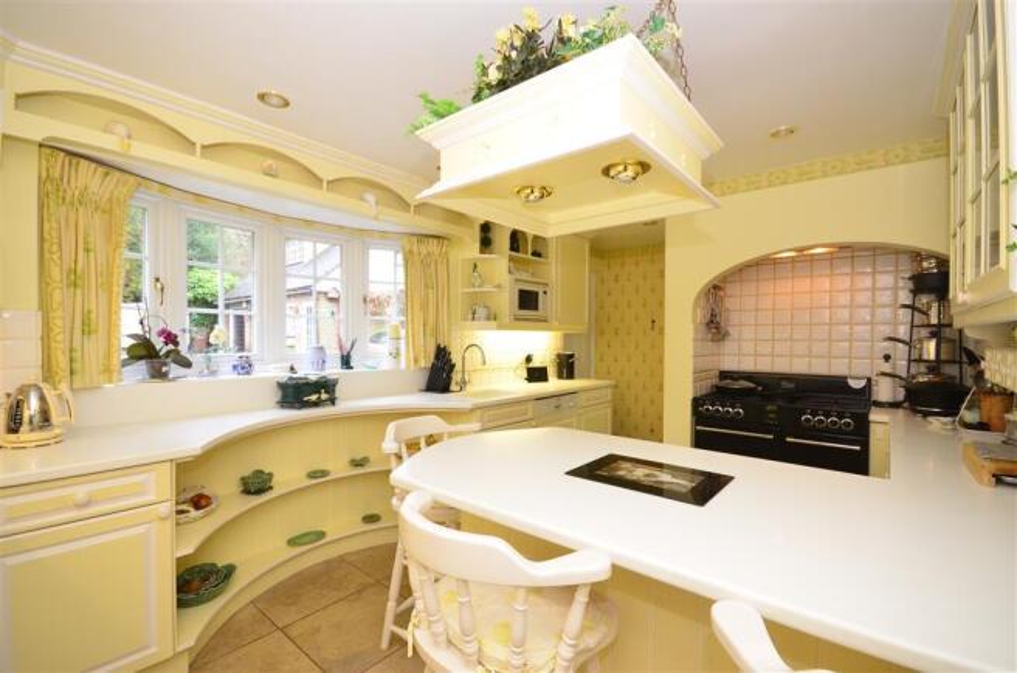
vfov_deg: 77.0
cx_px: 508
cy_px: 336
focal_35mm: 15
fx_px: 423
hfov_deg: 100.5
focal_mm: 10
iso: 640
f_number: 6.3
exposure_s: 1/25
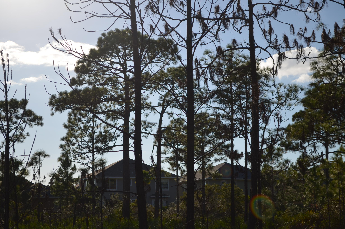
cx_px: 172
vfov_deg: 18.1
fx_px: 717
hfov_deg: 27.0
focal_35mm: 75
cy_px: 114
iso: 180
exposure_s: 1/2000
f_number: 5.6
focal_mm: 50
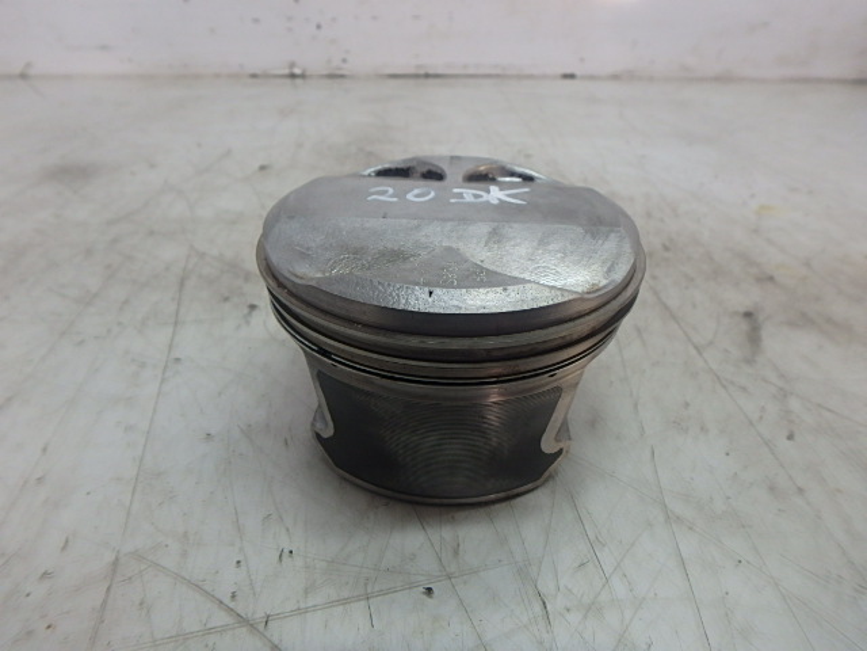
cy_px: 326
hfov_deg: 79.0
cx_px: 434
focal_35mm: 21
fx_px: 526
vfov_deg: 63.4
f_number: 3.5
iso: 200
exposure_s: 1/40
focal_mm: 3.7
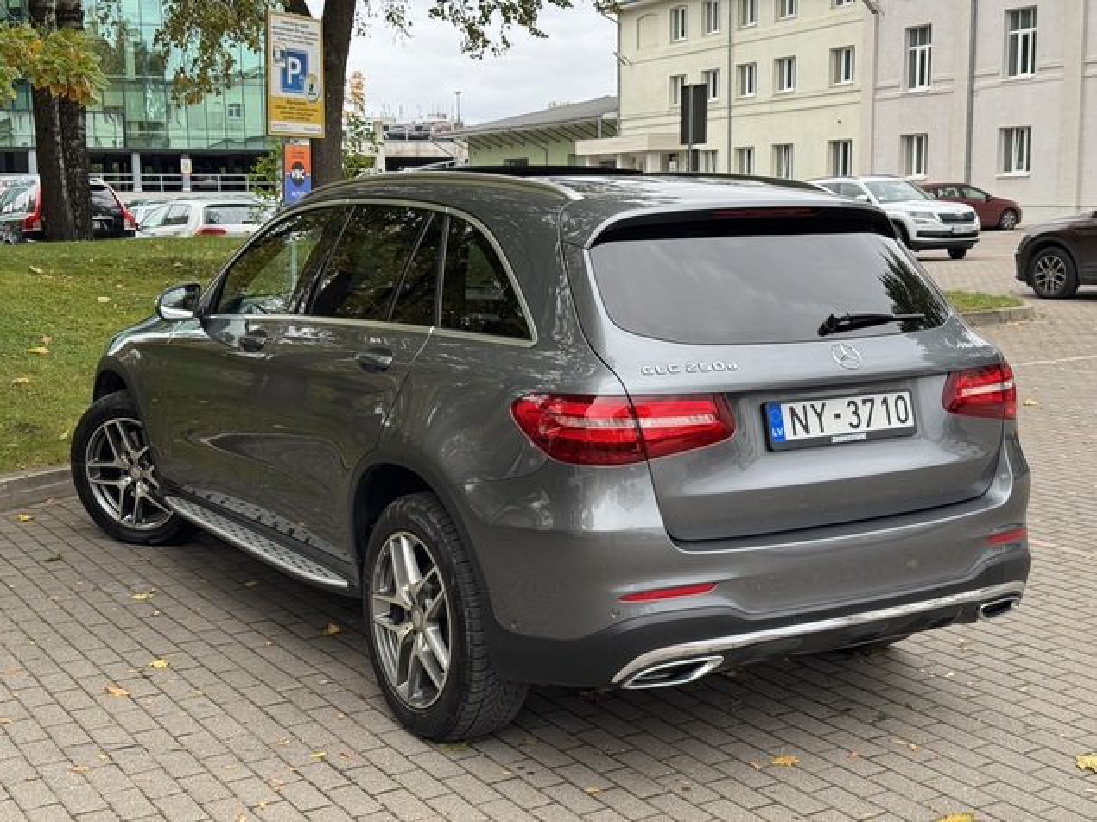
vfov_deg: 30.3
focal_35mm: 48
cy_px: 411
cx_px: 548
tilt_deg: -7.5
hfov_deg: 39.7
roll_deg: +1.0
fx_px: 1521
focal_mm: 6.76
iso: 50
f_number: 1.78
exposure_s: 1/213
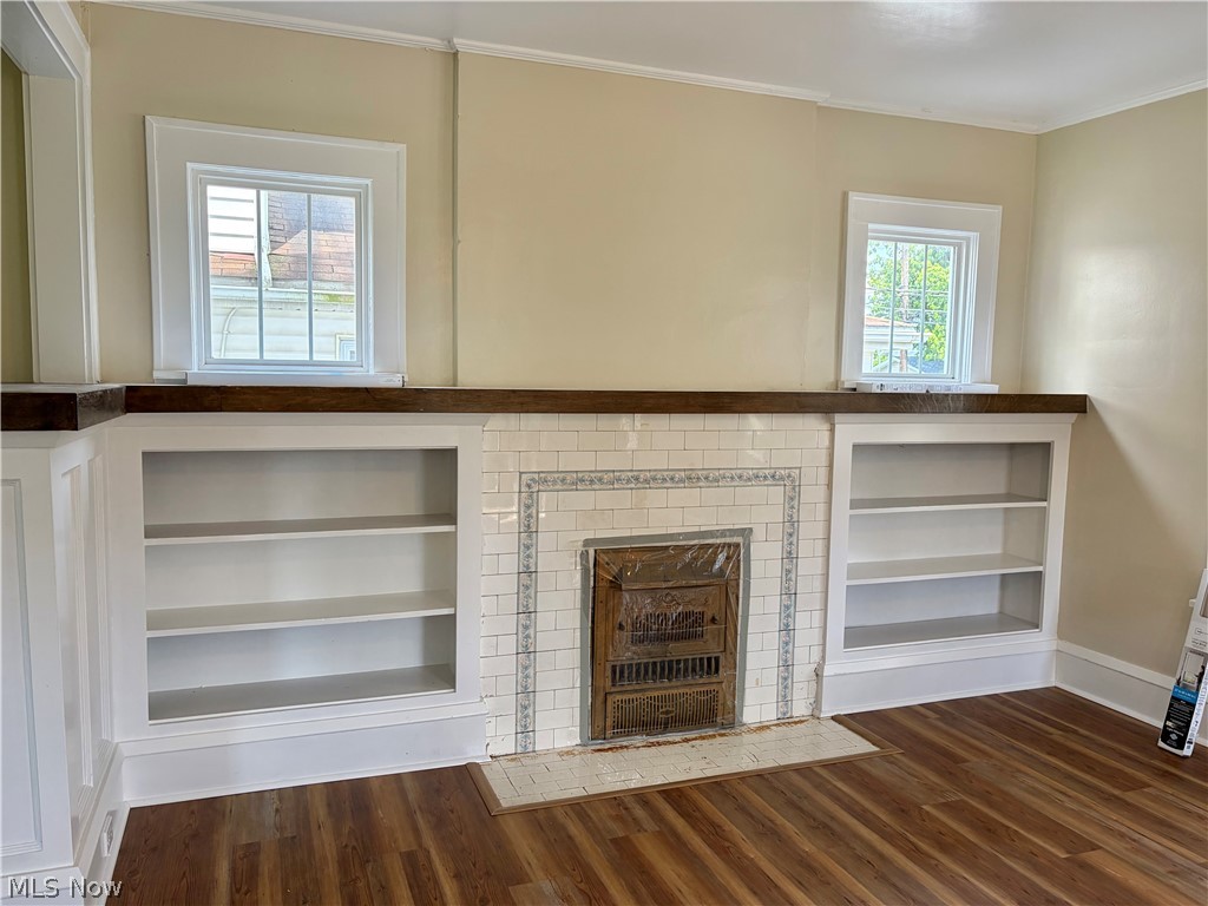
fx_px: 907
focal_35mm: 26
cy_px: 453
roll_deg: -1.2
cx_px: 604
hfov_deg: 67.3
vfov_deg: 53.1
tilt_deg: -5.0
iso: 100
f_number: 1.6
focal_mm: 5.96
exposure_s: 1/187
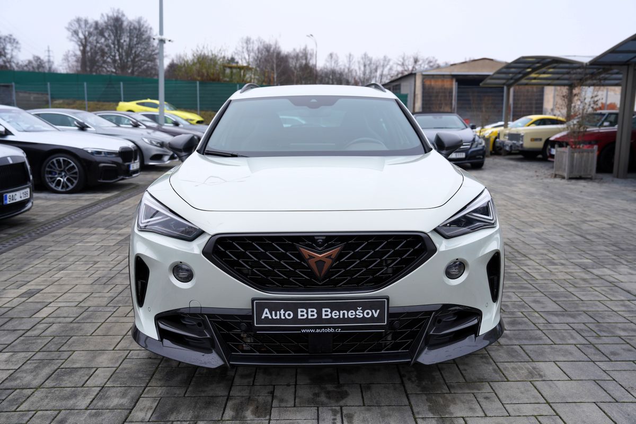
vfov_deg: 42.3
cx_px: 318
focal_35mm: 31
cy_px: 212
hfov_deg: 60.3
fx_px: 548
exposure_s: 1/60
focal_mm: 31
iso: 100
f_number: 3.5
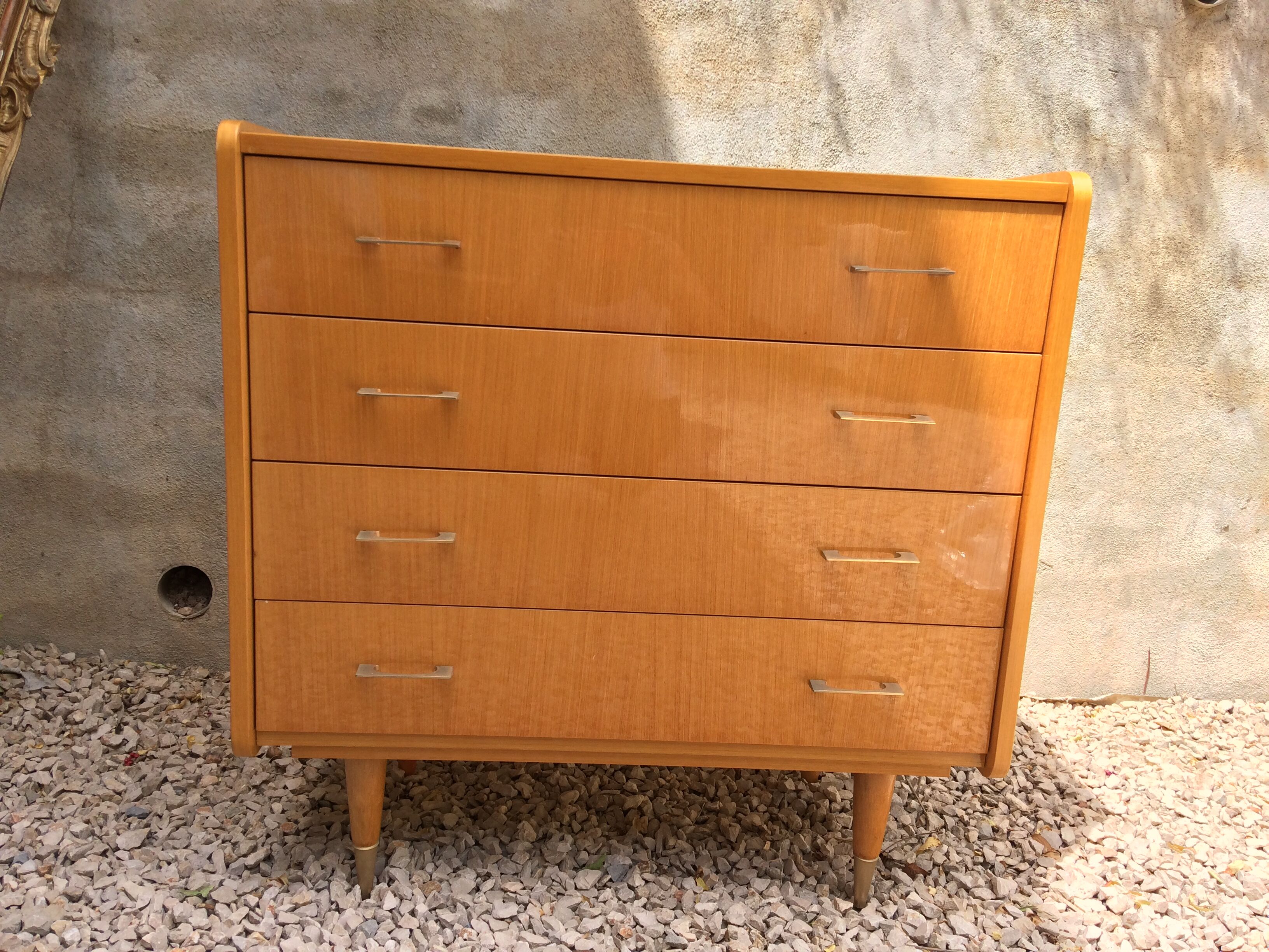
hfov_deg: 61.7
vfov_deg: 48.2
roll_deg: -5.4
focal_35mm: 29
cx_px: 634
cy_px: 476
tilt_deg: -10.7
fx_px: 1063
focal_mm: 4.15
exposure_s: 1/838
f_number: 2.2
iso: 32
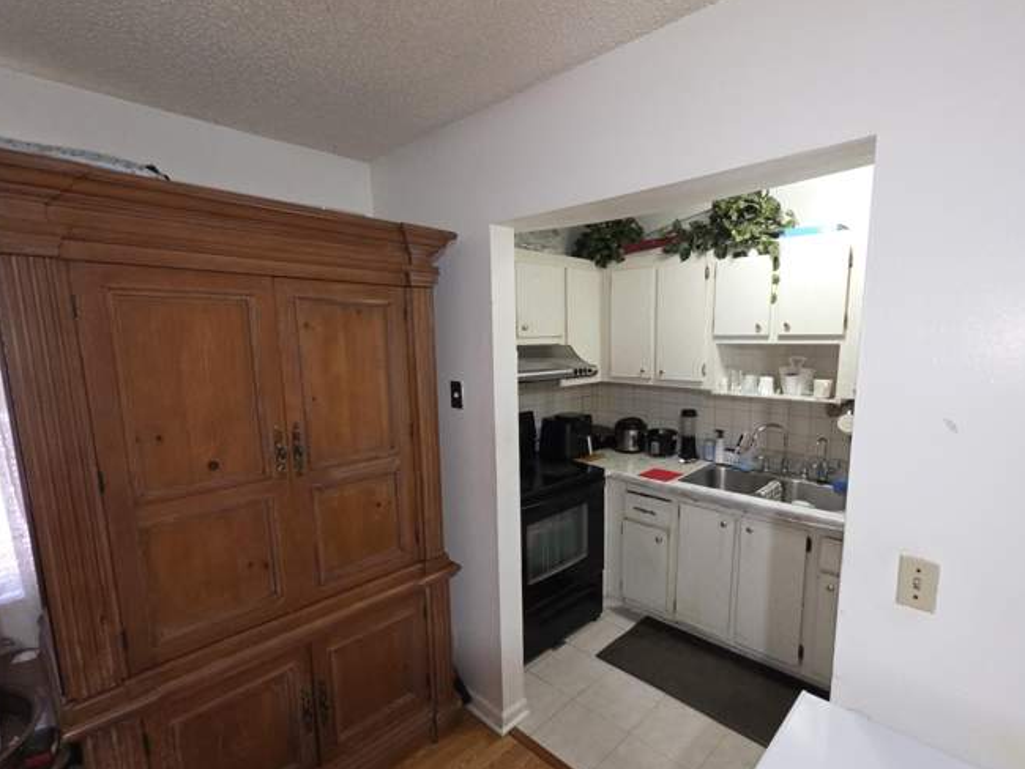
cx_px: 565
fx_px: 474
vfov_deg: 78.0
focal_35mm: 16
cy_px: 414
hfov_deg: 94.2
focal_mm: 2.2
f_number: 1.9
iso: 250
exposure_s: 1/60
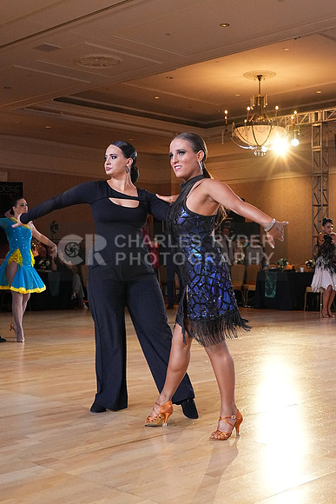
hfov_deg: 26.5
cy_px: 252
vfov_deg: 38.9
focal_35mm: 51
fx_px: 714
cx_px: 168
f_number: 7.1
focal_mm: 34
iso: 5000
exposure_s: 1/200
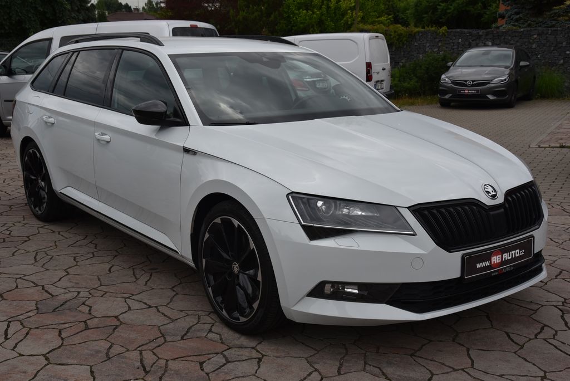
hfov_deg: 44.5
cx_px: 285
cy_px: 190
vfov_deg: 30.6
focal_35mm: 44
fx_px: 697
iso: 500
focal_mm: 44
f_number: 10
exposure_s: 1/400
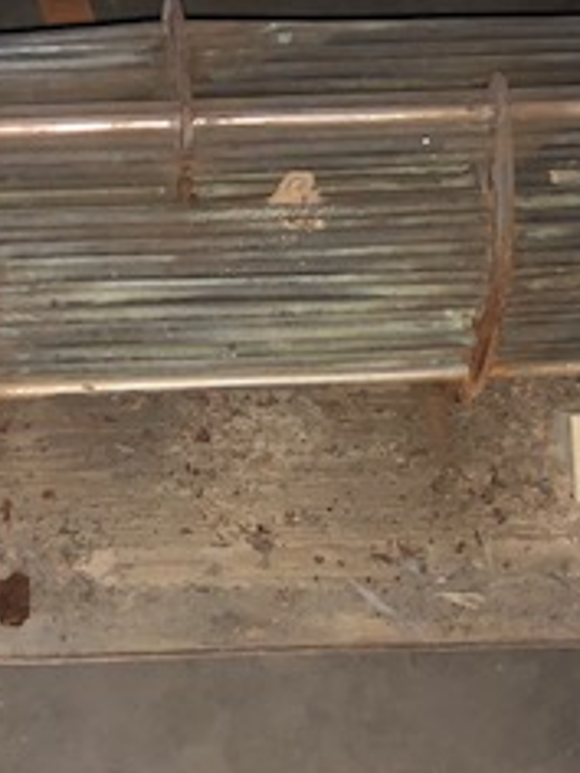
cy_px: 599
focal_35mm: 76
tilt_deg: -53.9
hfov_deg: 19.3
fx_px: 1698
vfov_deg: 25.3
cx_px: 161
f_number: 1.8
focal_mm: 3.99
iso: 320
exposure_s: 1/5
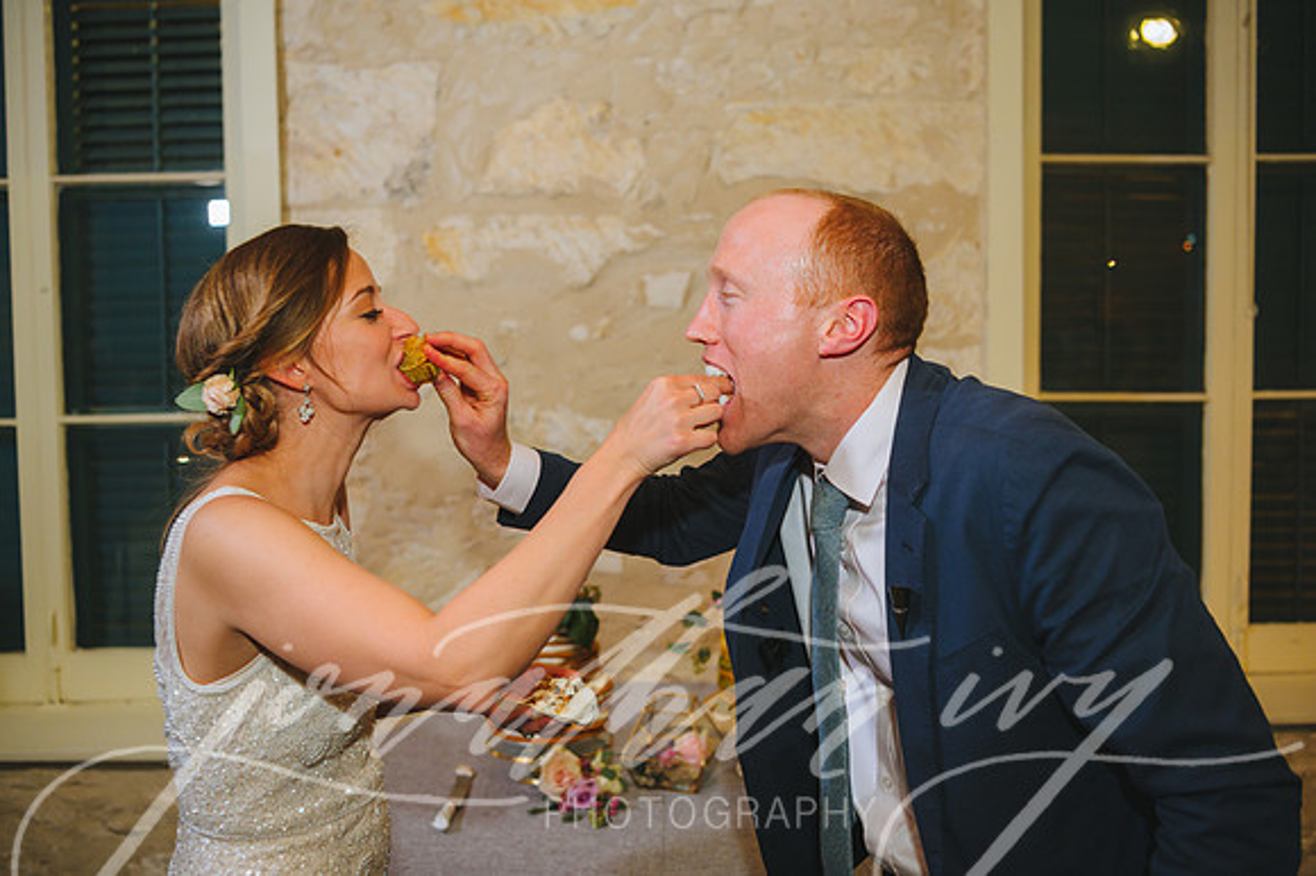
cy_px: 438
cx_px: 658
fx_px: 1242
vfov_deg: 38.8
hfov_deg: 55.8
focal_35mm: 34
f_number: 2.8
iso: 2000
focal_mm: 34
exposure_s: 1/80
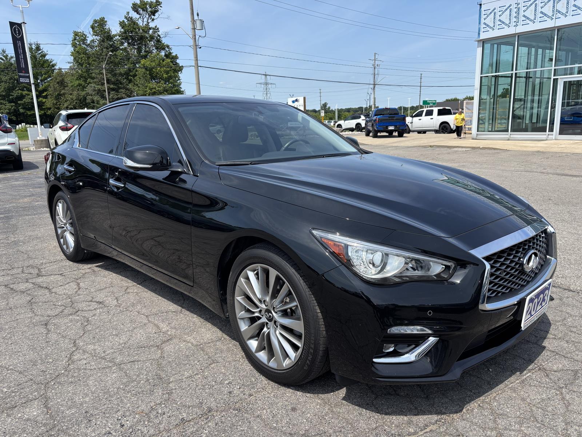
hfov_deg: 67.3
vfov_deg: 53.1
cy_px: 218
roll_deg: +2.3
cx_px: 291
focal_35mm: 26
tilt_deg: -12.9
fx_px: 437
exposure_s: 1/2151
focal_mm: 5.96
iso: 50
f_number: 1.6
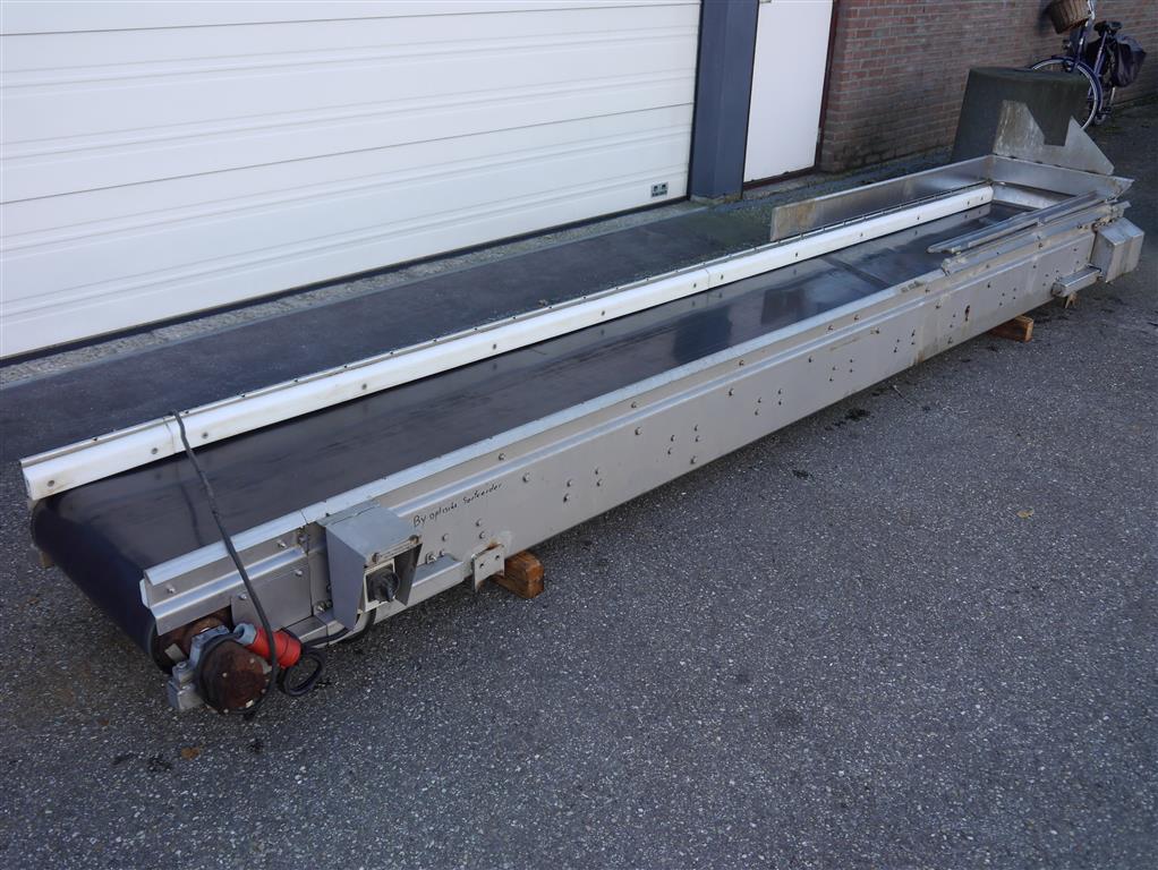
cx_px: 579
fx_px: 1138
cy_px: 435
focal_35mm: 34
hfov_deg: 53.9
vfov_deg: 41.8
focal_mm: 17
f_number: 4.5
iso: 160
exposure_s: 1/160
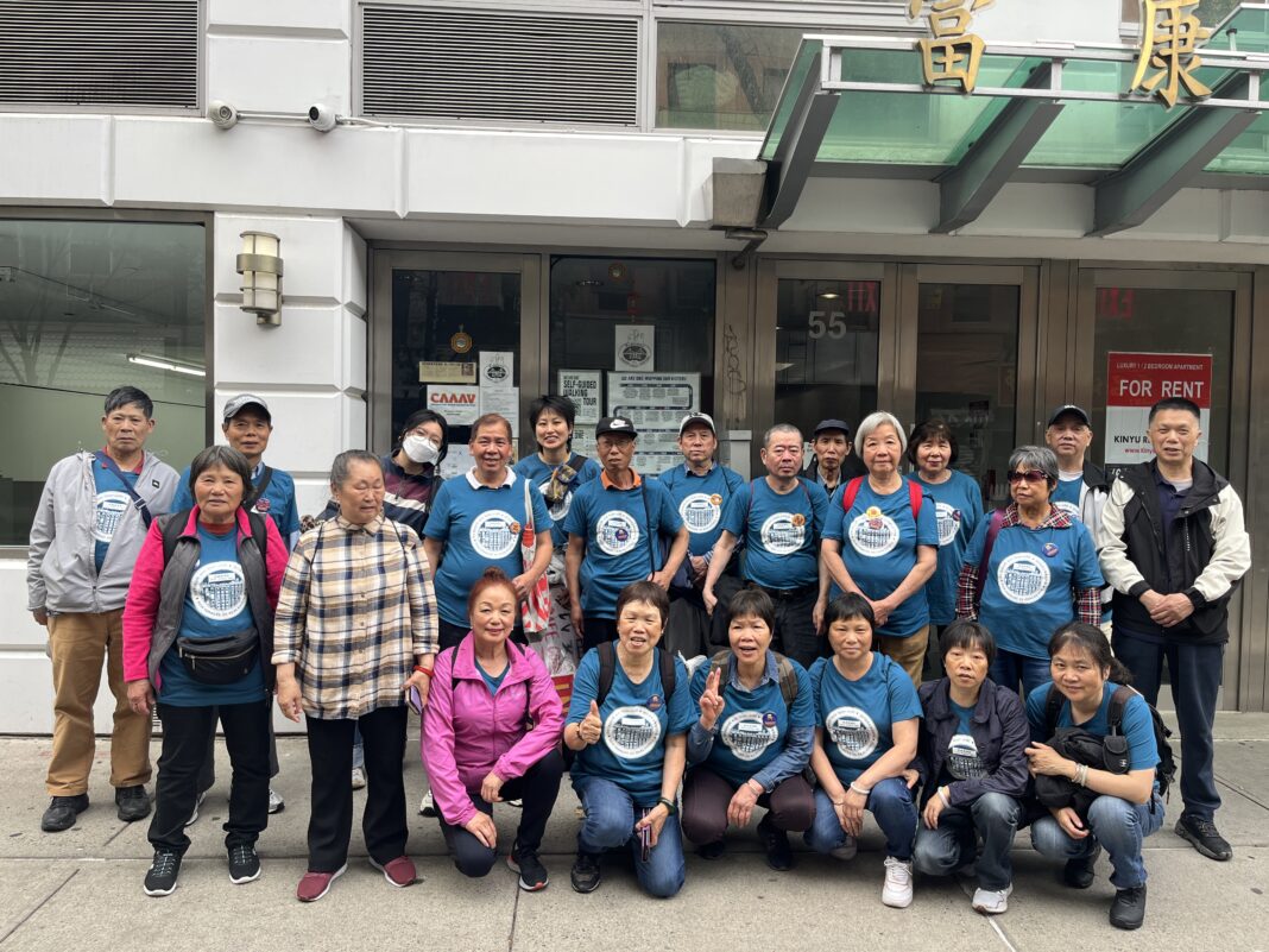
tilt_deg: -2.6
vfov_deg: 53.1
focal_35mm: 26
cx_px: 634
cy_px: 476
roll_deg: -0.7
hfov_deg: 67.3
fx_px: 953
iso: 40
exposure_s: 1/231
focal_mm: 5.1
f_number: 1.6
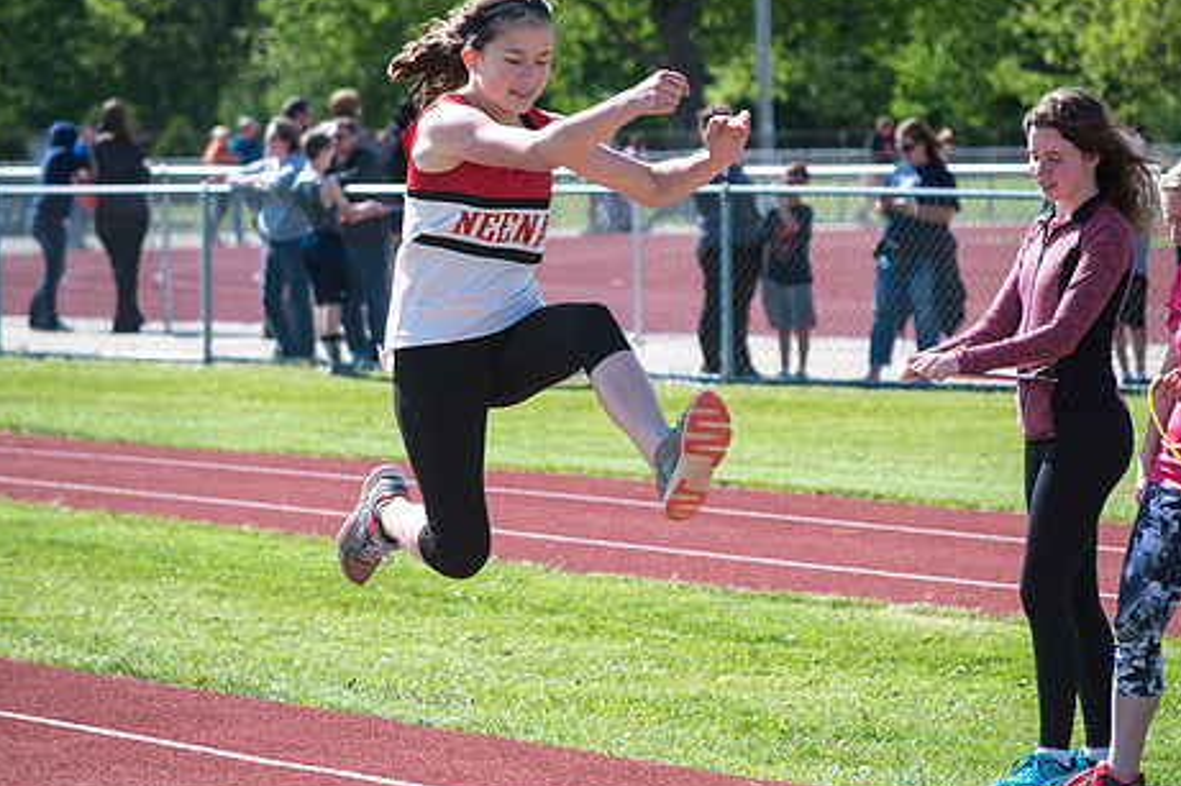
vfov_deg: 5.9
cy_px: 416
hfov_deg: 8.8
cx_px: 592
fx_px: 7641
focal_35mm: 233
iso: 1000
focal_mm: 185
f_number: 6.3
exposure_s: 1/2500
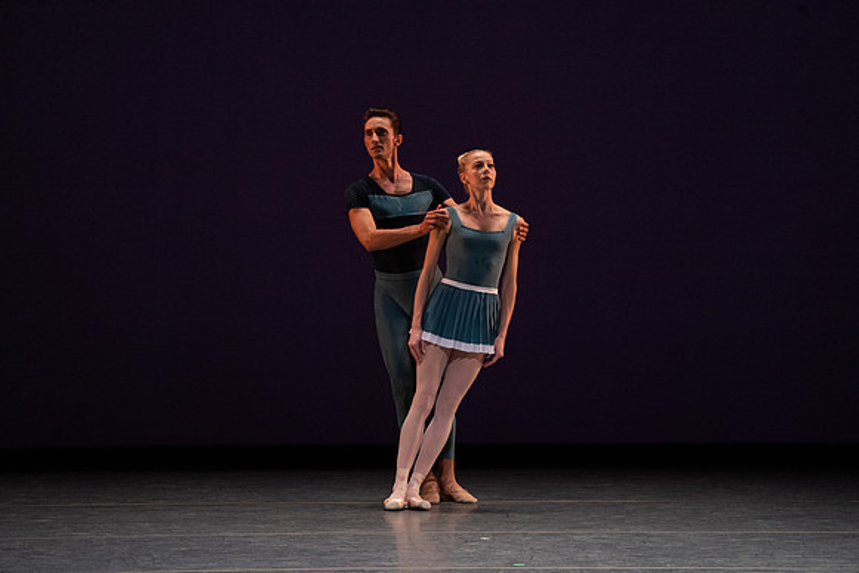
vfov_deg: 3.4
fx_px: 9546
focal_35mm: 400
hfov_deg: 5.2
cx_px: 430
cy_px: 286
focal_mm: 400
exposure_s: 1/400
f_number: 7.1
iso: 5000
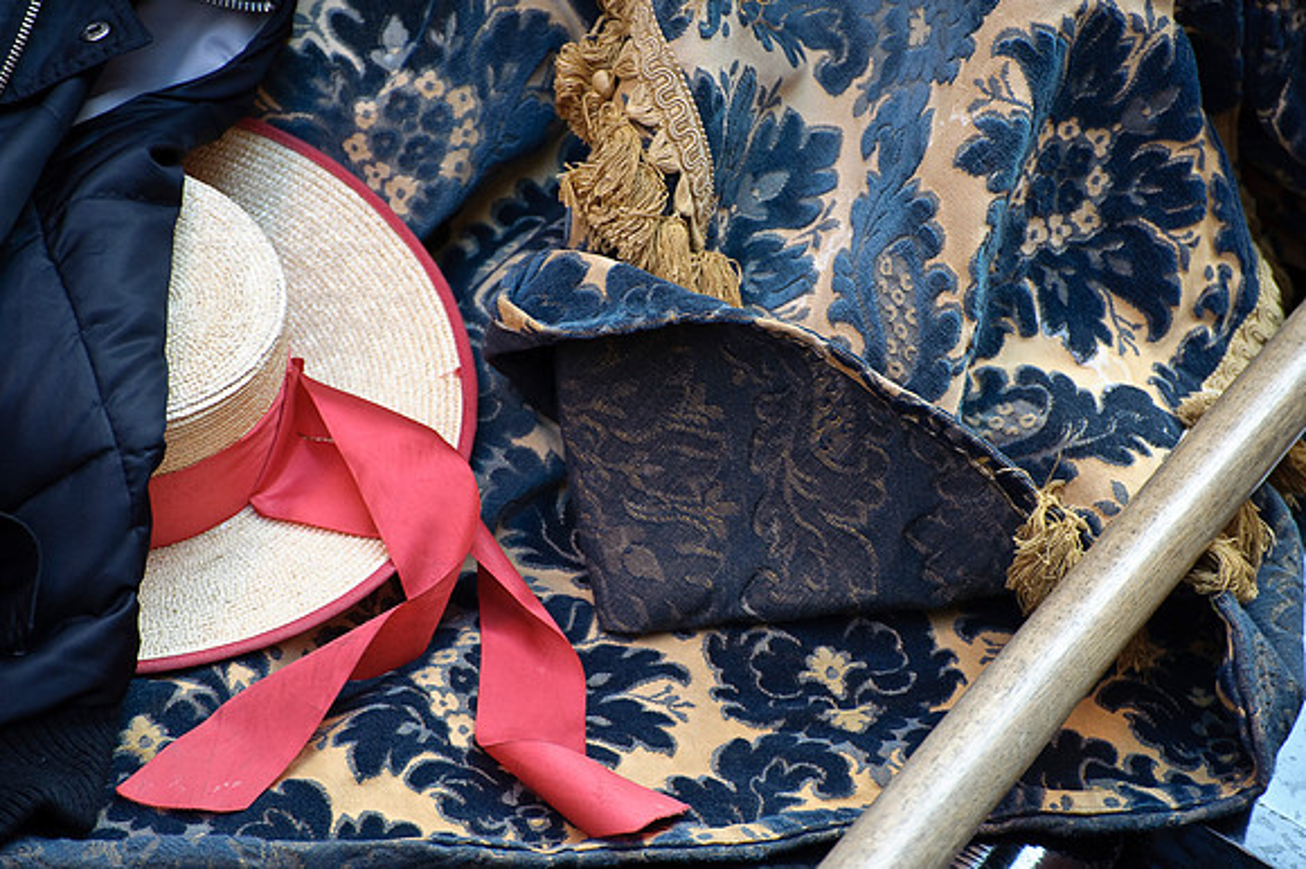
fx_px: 10877
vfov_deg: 4.6
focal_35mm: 300
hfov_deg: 6.9
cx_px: 653
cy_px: 434
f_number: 6.3
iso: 1250
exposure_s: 1/80
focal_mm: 300
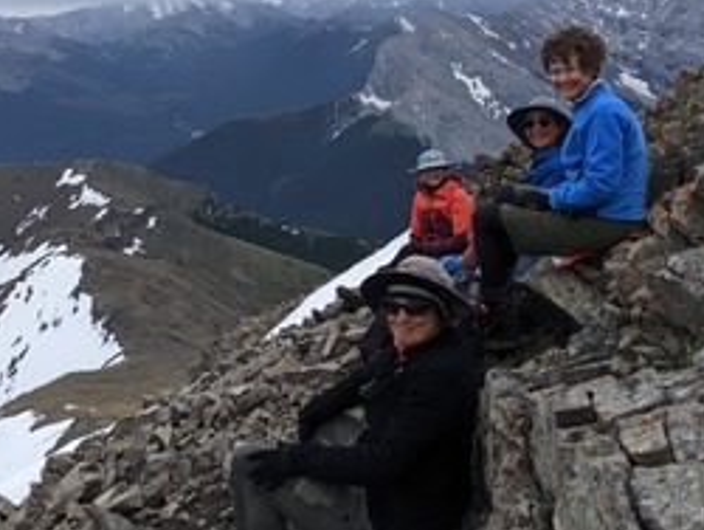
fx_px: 1099
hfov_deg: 35.5
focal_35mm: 54
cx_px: 355
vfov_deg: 26.7
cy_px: 134
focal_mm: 4.44
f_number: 1.8
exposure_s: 1/3356
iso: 63
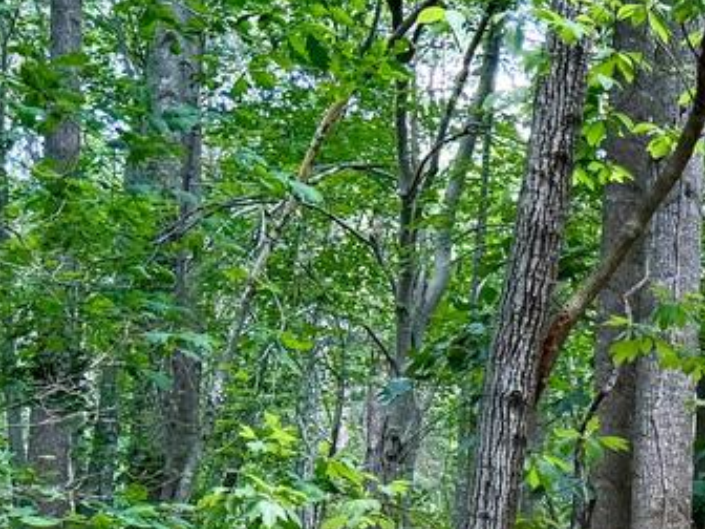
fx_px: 2098
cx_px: 1188
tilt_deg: +2.7
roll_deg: -2.0
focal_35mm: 103
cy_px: 718
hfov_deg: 16.6
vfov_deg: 13.7
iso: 125
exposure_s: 1/121
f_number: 1.78
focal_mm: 6.76
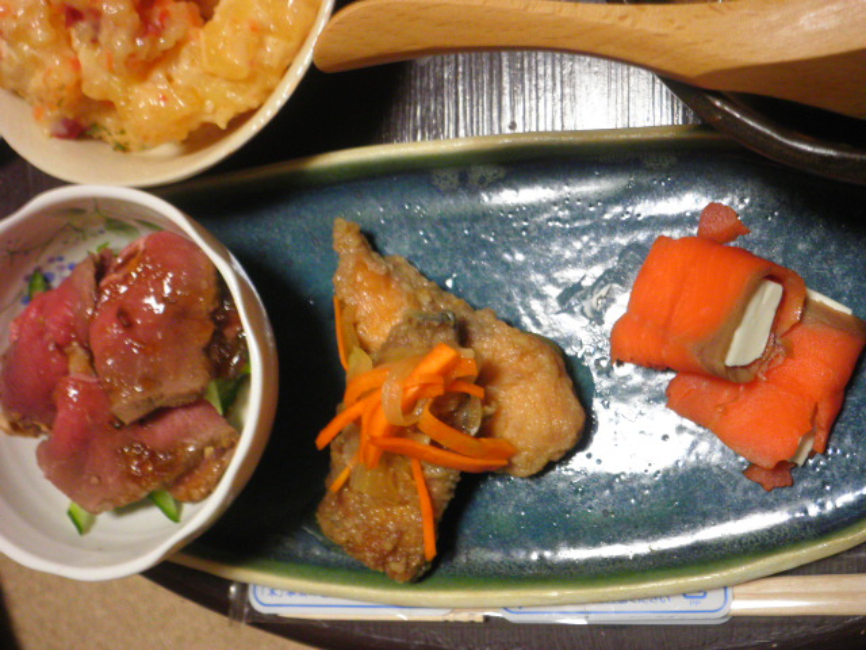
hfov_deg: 40.4
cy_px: 325
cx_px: 433
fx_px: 1176
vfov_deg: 30.9
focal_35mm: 47
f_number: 3.4
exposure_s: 1/8
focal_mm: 8.3
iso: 160
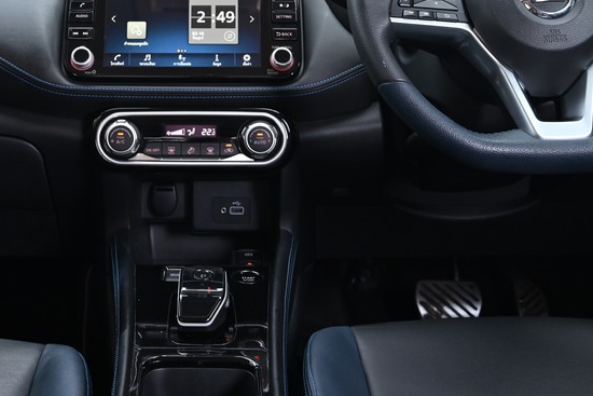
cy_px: 103
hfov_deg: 31.7
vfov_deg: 21.4
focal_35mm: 63
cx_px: 203
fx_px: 1038
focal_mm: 31.5
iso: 560
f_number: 5.6
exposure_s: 1/30
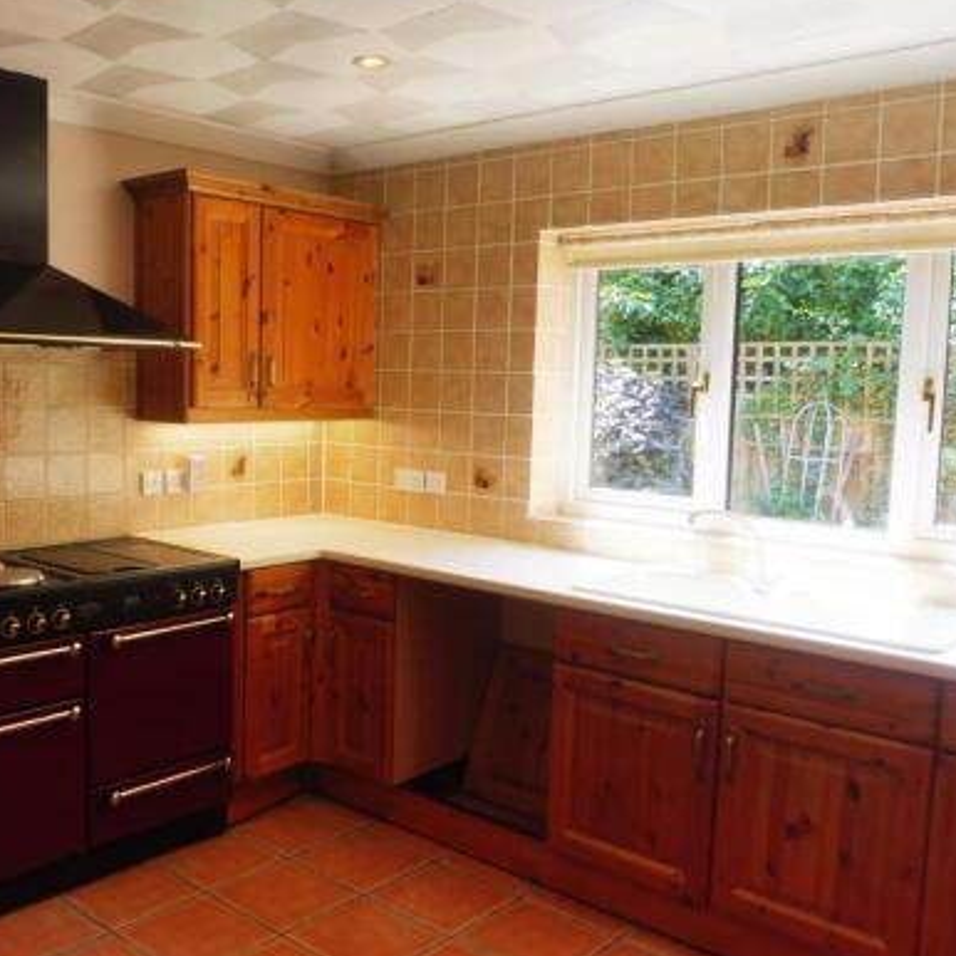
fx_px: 1000
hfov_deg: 50.4
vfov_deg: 51.1
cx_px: 343
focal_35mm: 32
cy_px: 467
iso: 100
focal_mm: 4.3
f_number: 3.3
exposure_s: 1/80
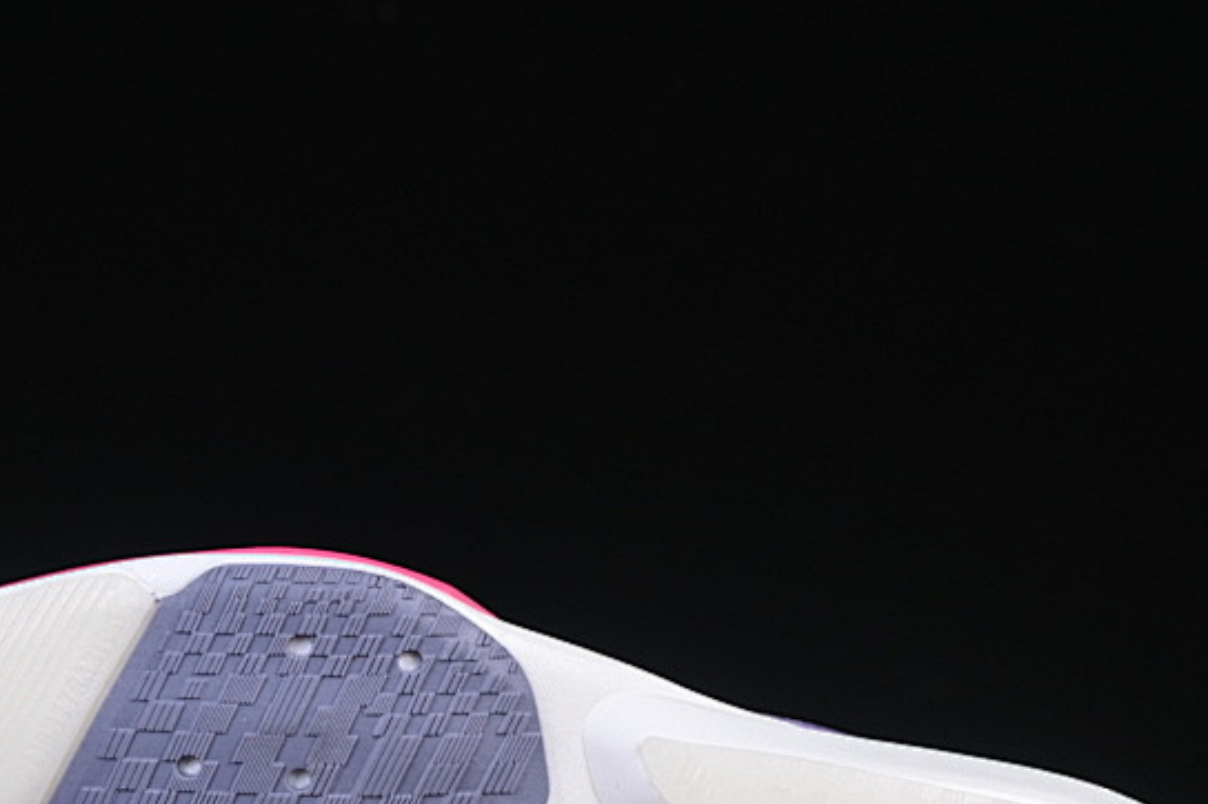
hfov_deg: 13.8
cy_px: 788
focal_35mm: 149
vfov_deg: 9.1
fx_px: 4997
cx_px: 460
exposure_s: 1/80
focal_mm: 50
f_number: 8
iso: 160
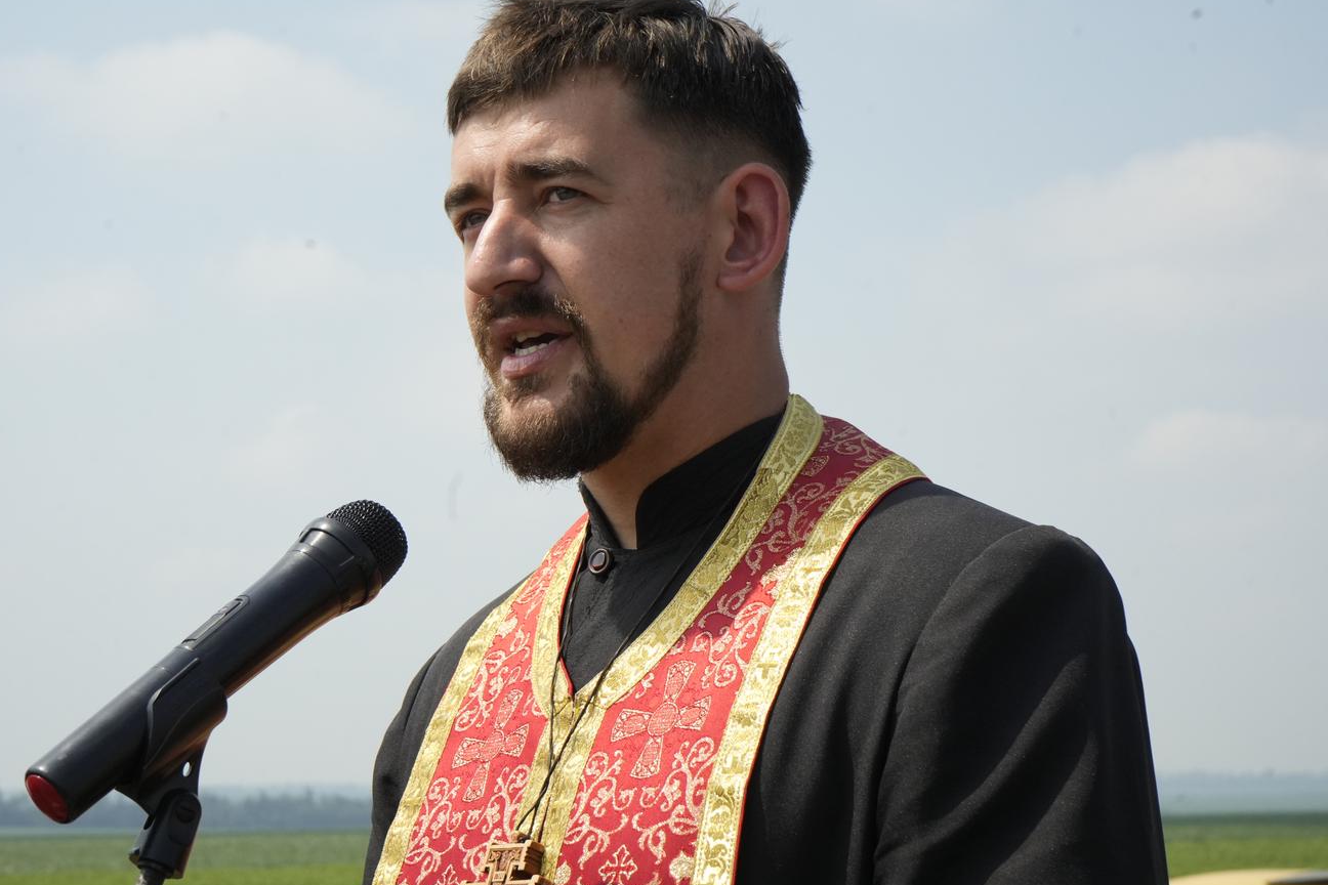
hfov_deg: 25.1
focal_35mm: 81
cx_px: 646
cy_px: 421
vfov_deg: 16.9
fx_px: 2988
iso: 2500
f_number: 13
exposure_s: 1/3200
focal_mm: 70
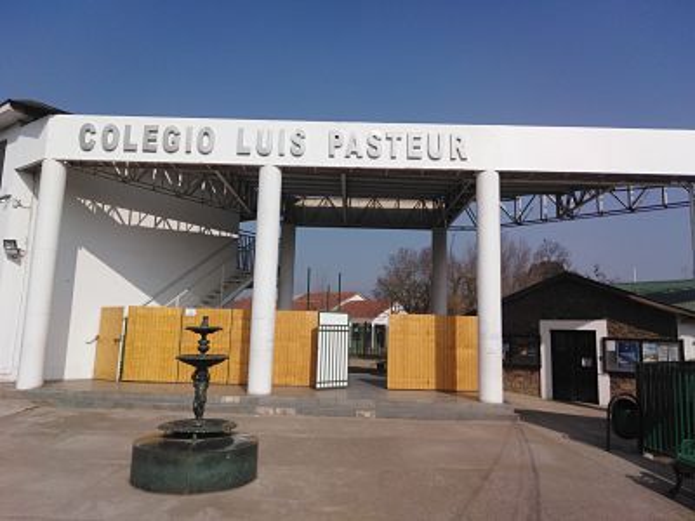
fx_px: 522
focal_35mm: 26
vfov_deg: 53.1
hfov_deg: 67.3
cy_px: 260
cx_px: 348
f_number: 2.2
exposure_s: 1/2511
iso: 101
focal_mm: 3.46
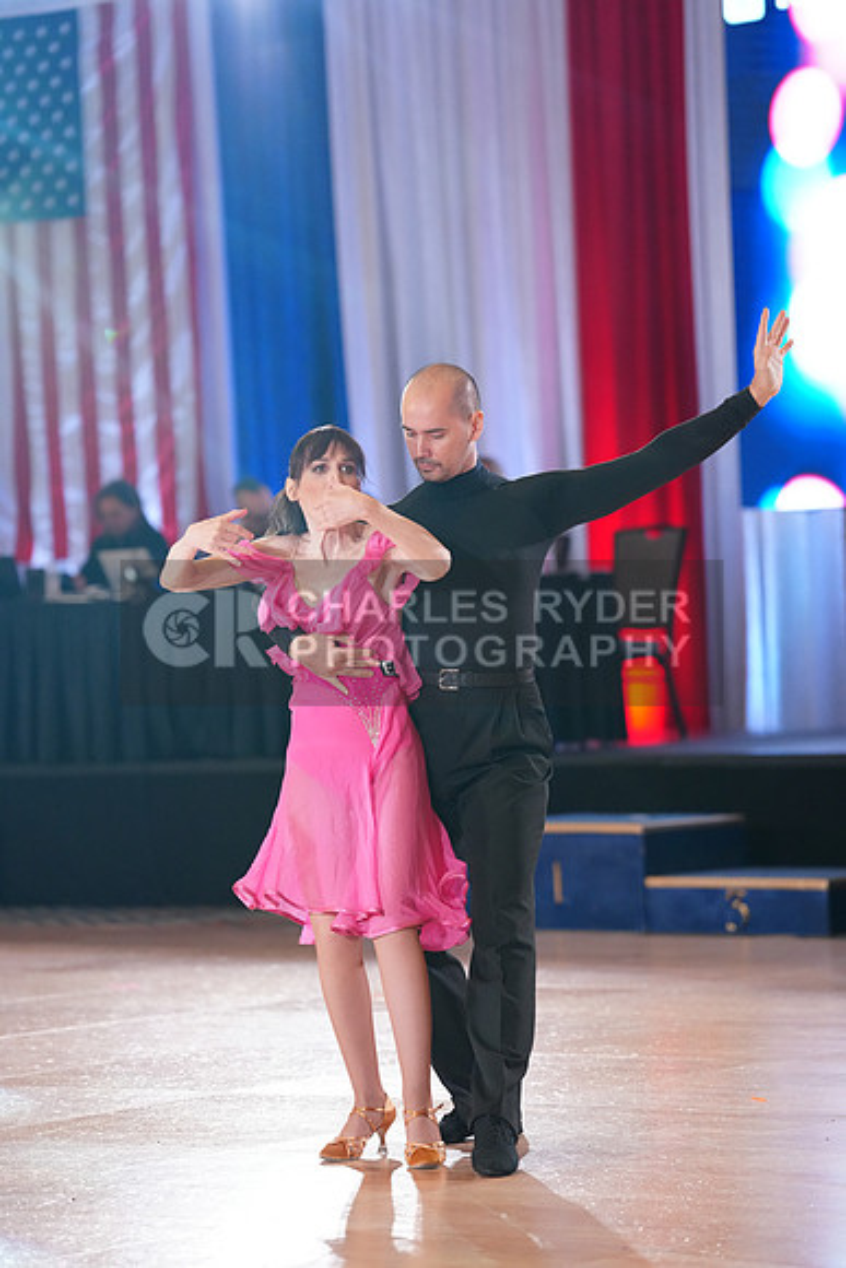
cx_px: 423
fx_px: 4861
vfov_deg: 14.9
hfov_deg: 9.9
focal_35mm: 138
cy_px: 634
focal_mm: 138
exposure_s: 1/640
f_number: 2.8
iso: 3200
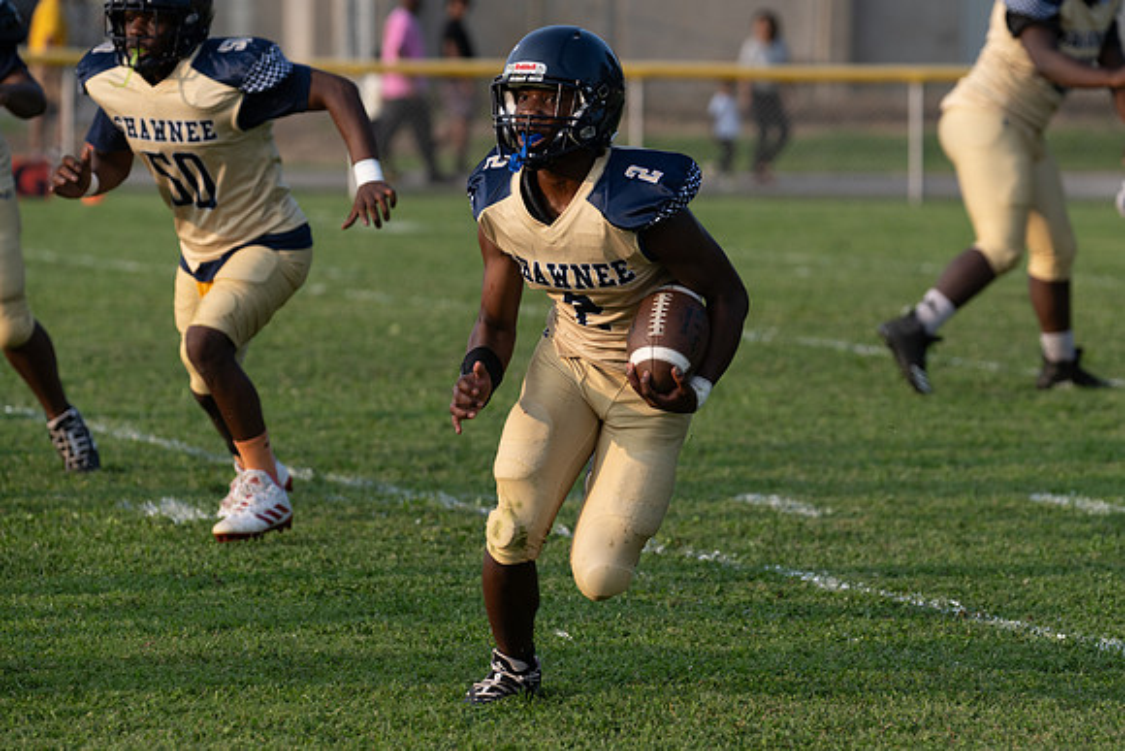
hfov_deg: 9.0
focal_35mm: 229
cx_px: 593
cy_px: 389
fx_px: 7165
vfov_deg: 6.0
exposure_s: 1/1000
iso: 360
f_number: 4.5
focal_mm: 210
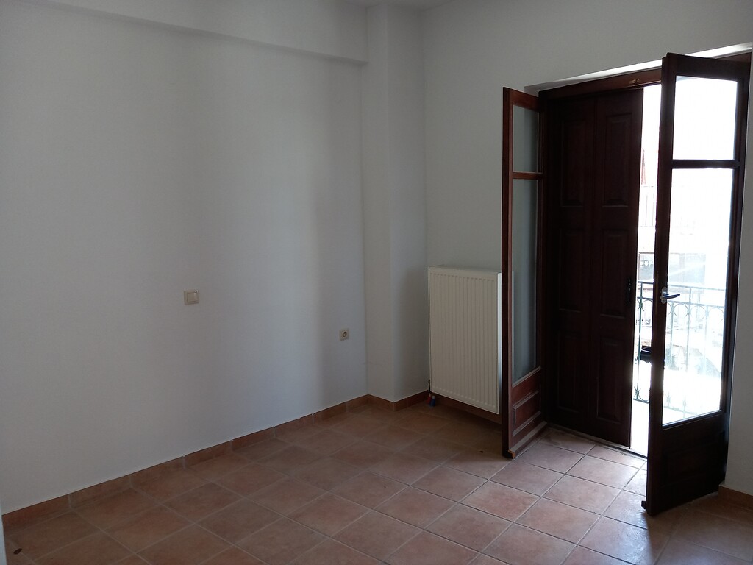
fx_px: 587
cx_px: 376
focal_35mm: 27
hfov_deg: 65.3
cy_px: 282
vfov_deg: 51.4
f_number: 1.8
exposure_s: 1/50
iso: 125
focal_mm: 4
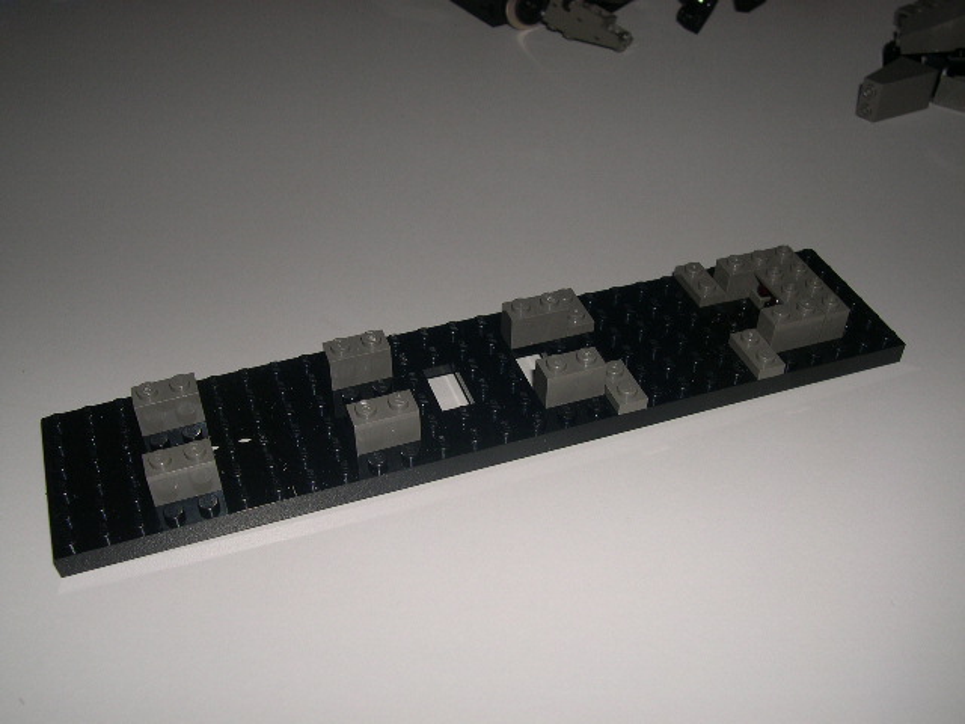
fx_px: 1059
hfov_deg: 49.0
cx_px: 482
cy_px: 362
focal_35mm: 38
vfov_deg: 37.7
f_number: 7.6
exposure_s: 1/60
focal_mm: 8
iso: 100
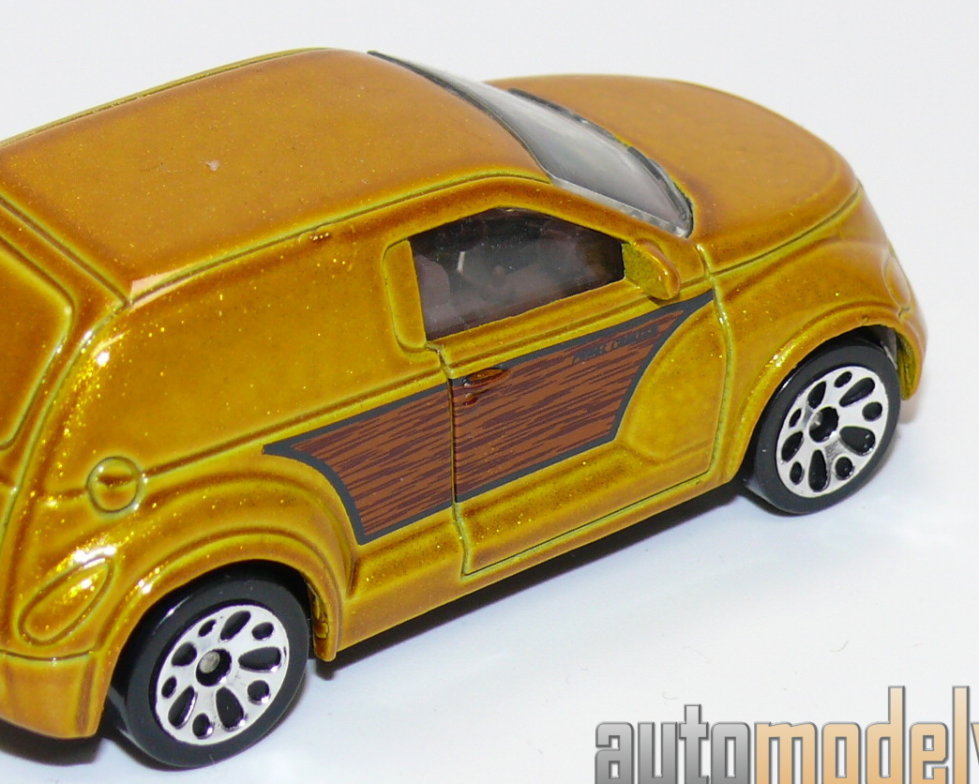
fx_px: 4551
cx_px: 379
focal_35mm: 157
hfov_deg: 12.3
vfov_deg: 9.8
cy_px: 266
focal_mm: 13.7
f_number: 4
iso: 100
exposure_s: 1/30
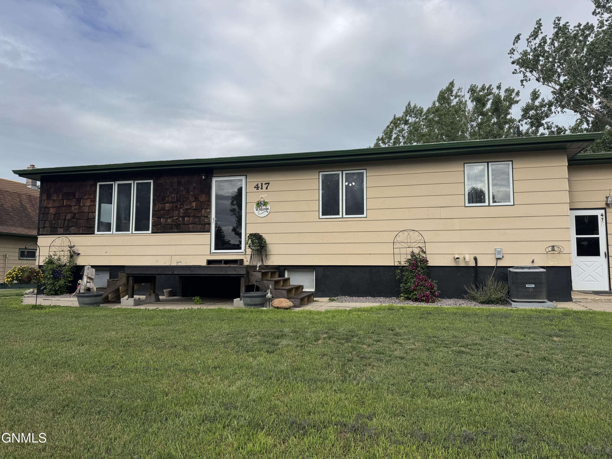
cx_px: 306
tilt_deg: +4.2
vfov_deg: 56.8
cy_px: 230
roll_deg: -0.4
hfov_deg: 71.6
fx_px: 424
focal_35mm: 24
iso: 80
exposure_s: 1/5814
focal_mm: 6.76
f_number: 1.78
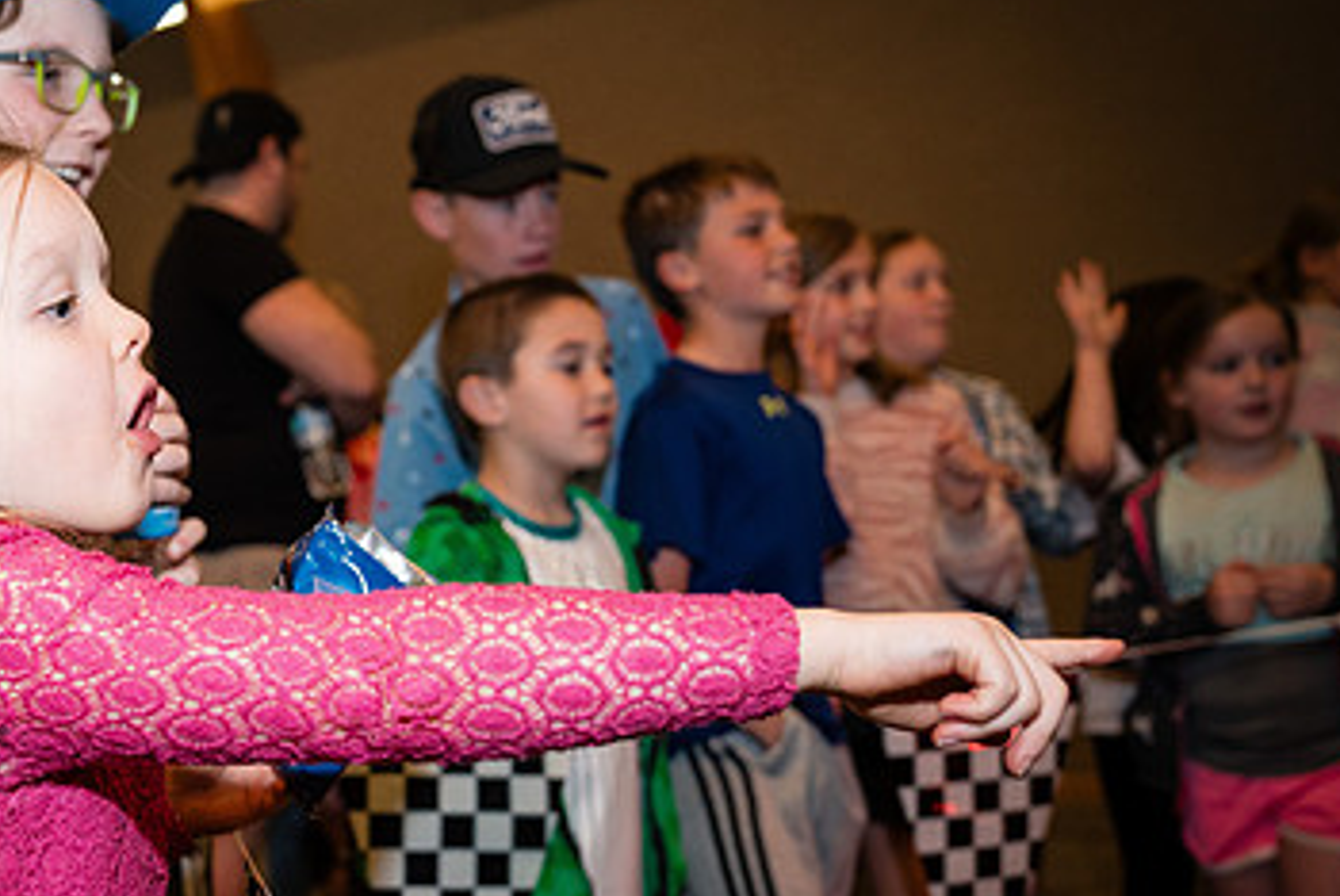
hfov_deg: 39.3
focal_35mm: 48
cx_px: 241
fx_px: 1788
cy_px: 569
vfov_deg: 28.0
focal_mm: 29
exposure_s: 1/250
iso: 1000
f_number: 3.2
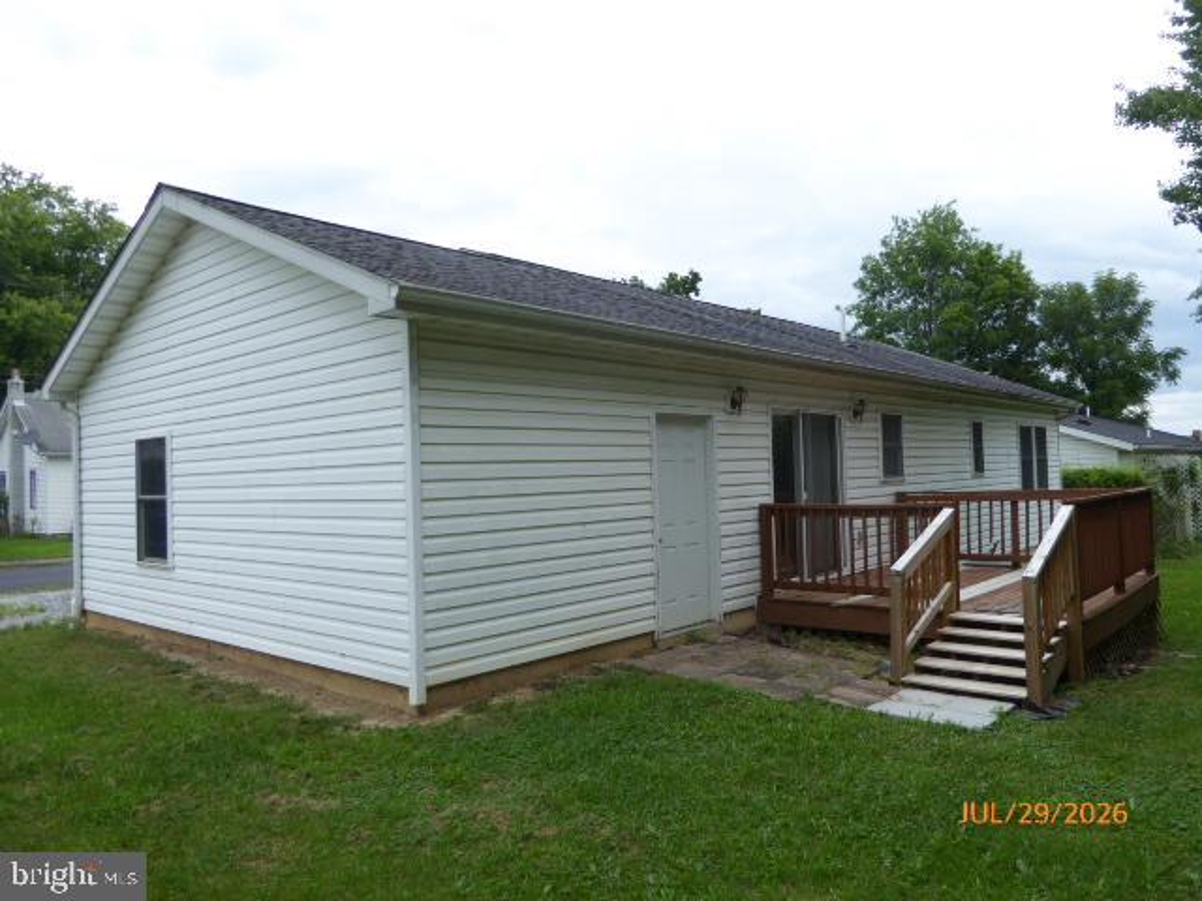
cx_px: 601
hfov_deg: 71.6
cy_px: 450
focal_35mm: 24
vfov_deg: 56.8
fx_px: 833
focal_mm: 4.3
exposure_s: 1/400
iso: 100
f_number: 3.3
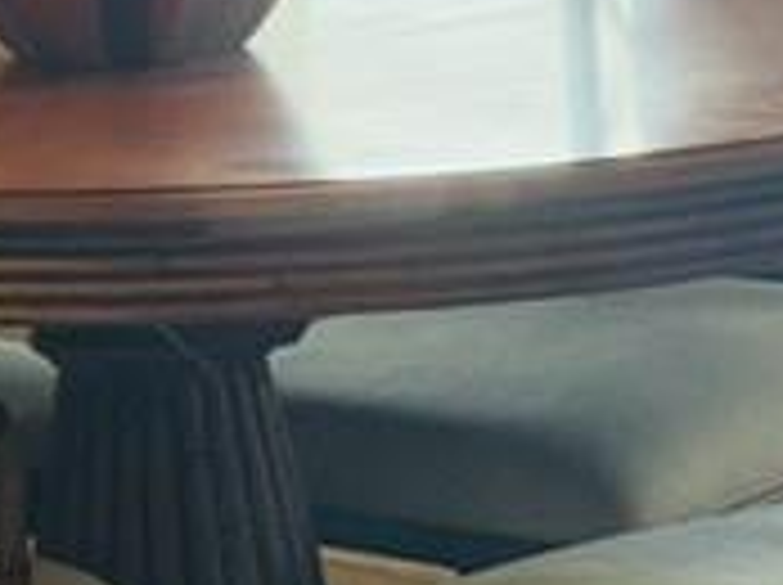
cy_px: -360
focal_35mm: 283
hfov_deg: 7.0
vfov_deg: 5.2
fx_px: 6393
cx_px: 400
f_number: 1.78
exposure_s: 1/120
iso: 80
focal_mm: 6.76
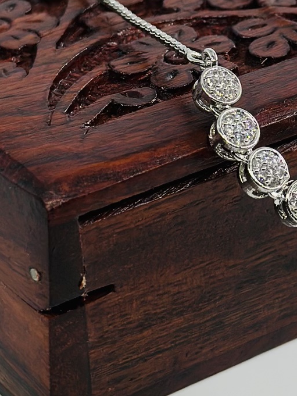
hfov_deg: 10.4
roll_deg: -1.5
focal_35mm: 142
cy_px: 43
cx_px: 216
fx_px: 1624
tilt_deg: -26.5
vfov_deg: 13.8
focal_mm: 6.86
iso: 80
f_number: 1.78
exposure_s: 1/1565
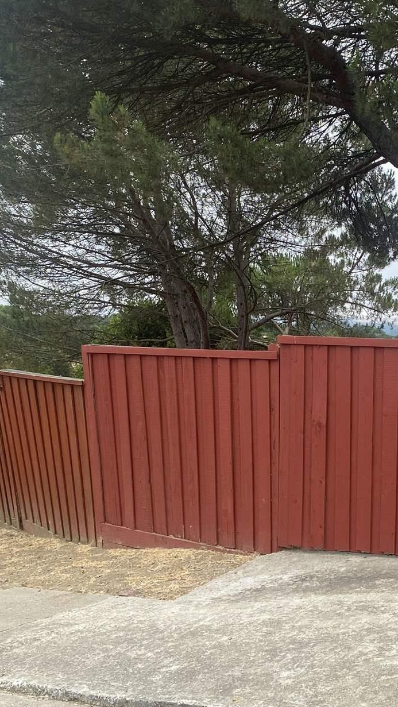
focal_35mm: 53
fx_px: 994
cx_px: 373
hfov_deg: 22.0
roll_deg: -1.4
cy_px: 475
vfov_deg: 38.7
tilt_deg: -7.0
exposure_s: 1/973
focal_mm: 4.25
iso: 32
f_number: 1.8
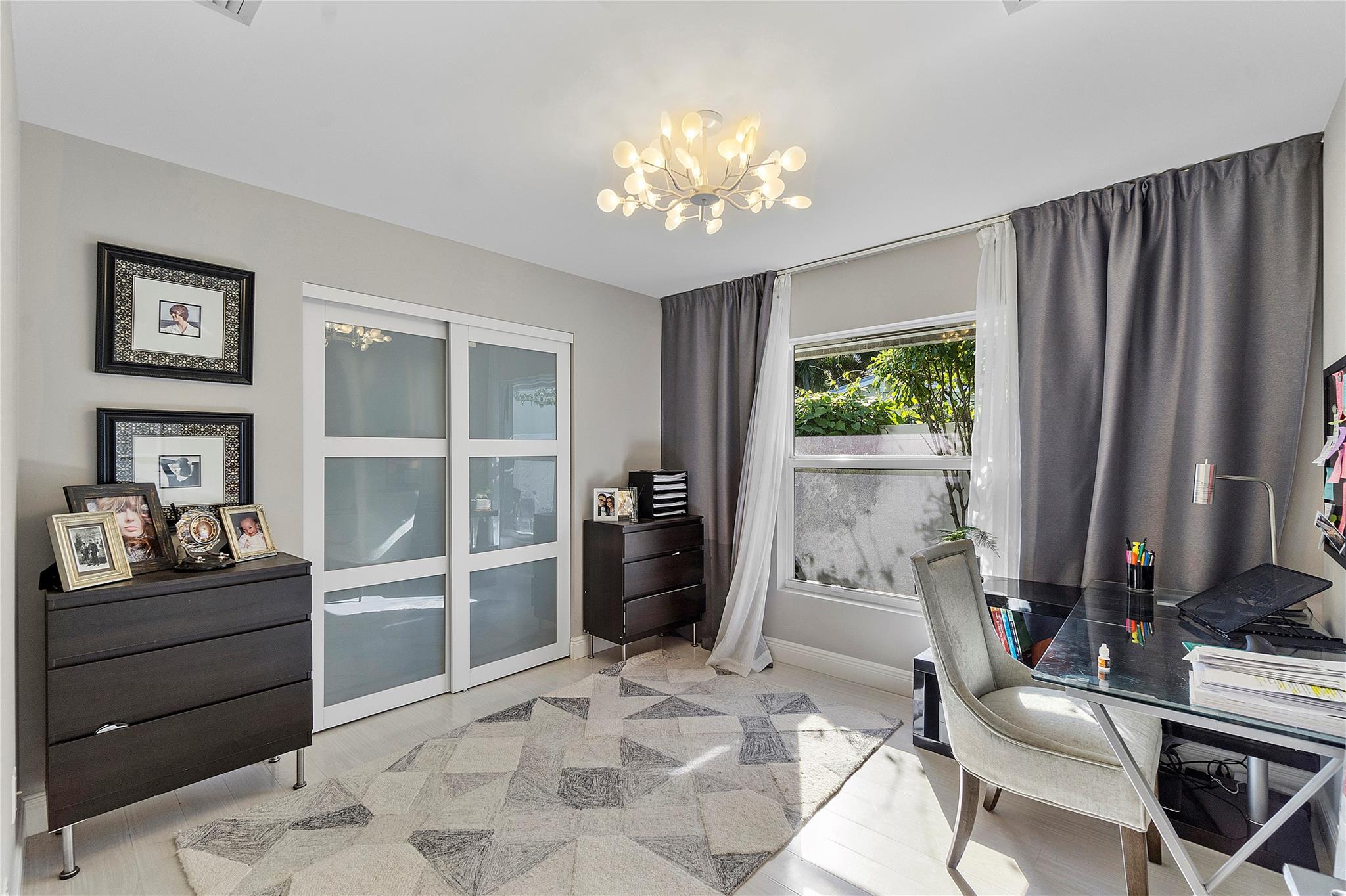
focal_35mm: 15
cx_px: 673
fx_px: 561
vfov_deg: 77.3
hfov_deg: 100.4
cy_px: 448
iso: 160
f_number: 11
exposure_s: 1/10
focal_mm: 10
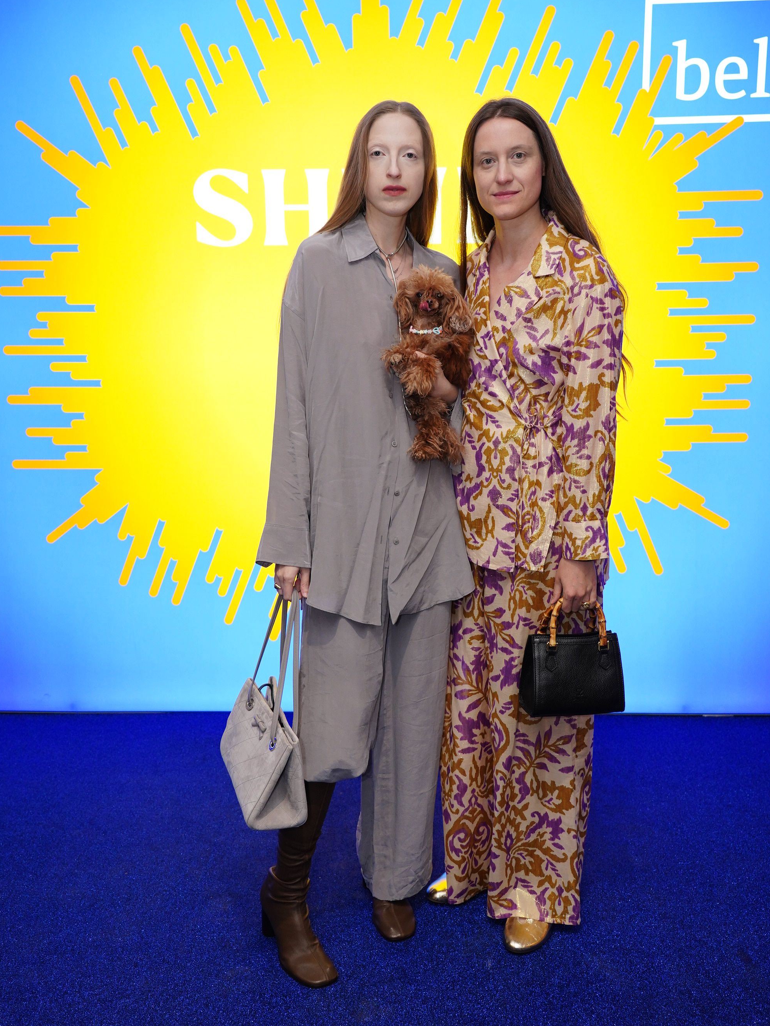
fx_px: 1038
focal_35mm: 35
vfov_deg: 52.5
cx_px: 386
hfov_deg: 40.7
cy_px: 455
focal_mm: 32
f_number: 4
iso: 1250
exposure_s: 1/160
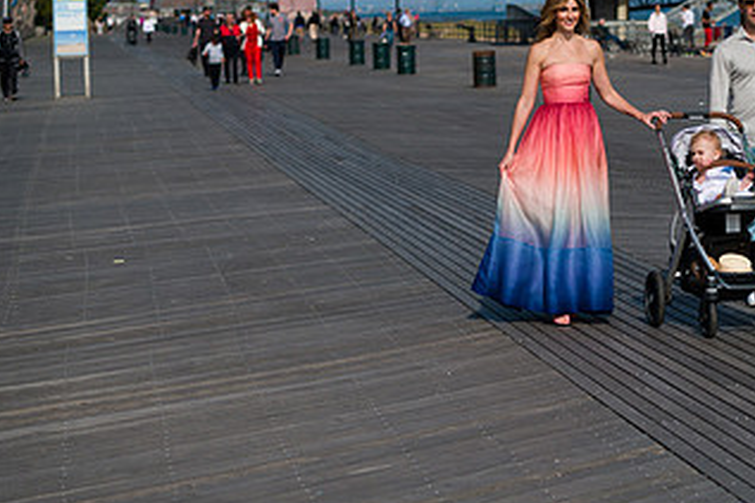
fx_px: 2683
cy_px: 193
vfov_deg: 10.7
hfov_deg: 15.8
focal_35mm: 128
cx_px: 672
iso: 200
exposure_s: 1/6400
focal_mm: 70
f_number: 4
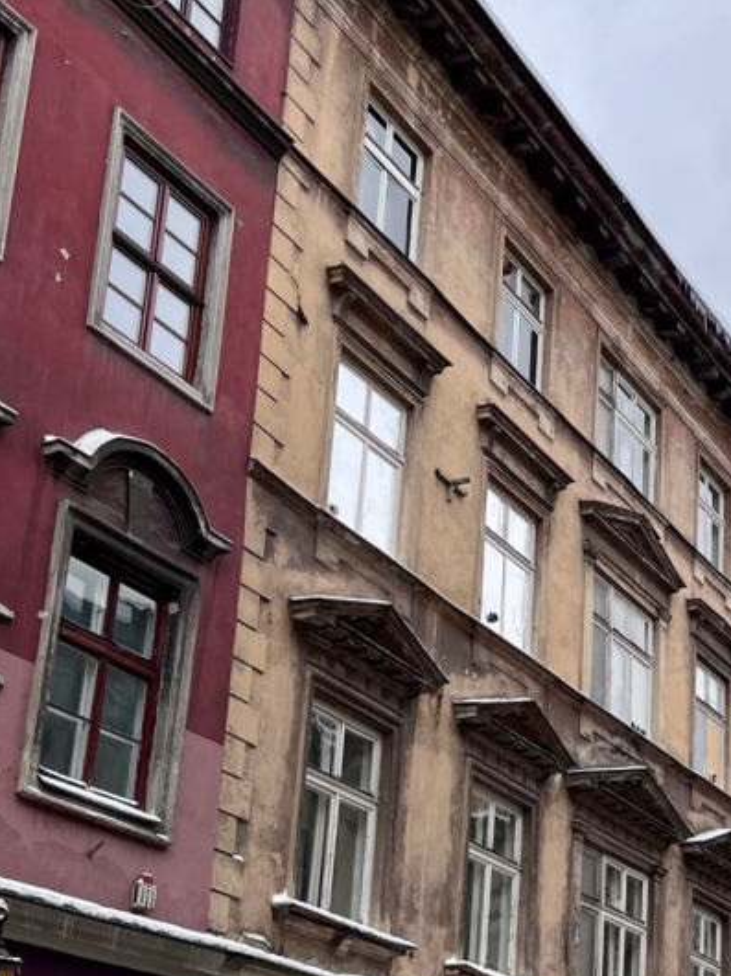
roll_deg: +1.2
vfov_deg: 32.6
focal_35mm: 58
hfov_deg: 24.2
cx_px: 722
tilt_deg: +19.4
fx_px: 1634
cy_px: 731
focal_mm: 5.1
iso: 50
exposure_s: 1/515
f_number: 1.6
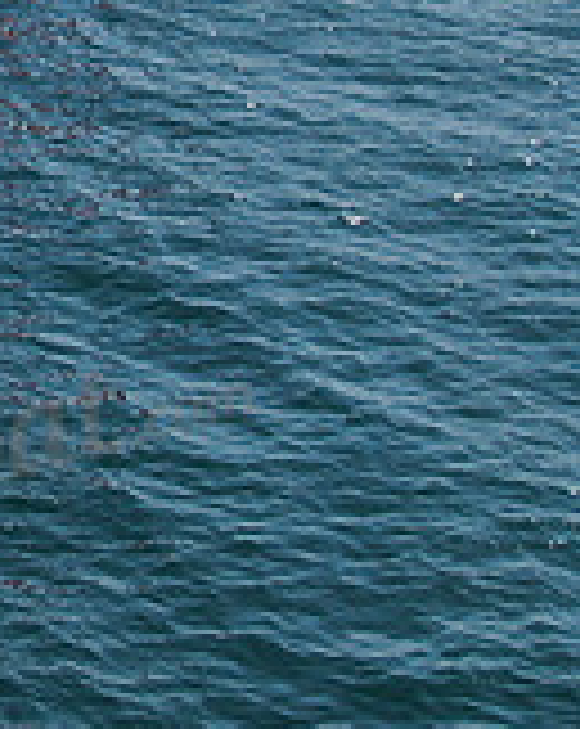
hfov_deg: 8.5
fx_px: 3615
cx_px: -715
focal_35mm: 168
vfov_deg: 11.2
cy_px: -236
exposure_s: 1/1000
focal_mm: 8.6
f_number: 3.8
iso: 100
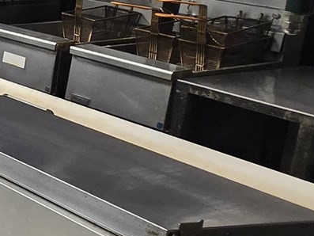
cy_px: 0
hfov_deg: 16.6
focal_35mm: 67
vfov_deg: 21.2
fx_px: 608
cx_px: -386
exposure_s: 1/60
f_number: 2.2
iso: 160
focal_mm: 2.2
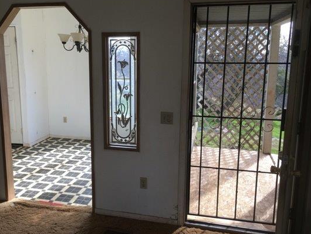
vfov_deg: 40.7
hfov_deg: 52.4
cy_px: 113
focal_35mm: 35
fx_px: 315
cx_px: 131
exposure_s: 1/120
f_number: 2.2
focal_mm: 4.15
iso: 32
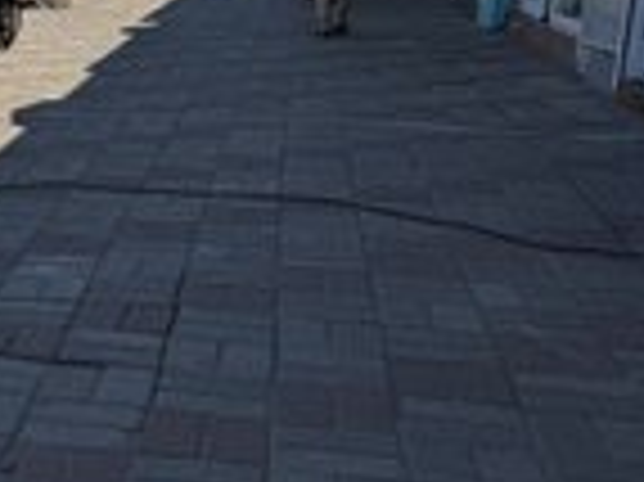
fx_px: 1245
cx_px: -216
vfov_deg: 21.9
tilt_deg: -15.0
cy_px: 243
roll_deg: -1.0
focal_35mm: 67
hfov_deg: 24.8
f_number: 1.78
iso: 80
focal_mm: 6.76
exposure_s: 1/3413
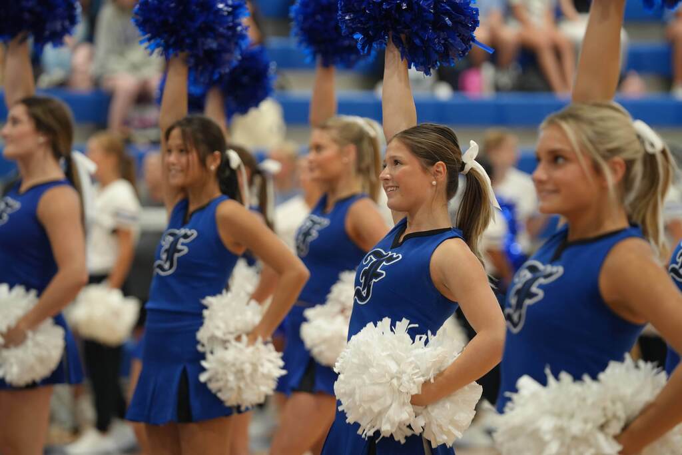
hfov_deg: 10.3
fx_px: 3789
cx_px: 341
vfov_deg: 6.9
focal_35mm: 200
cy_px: 228
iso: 2000
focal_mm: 200
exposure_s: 1/200
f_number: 4
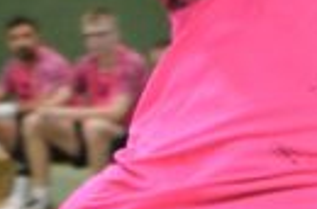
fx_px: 5691
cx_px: 293
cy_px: 411
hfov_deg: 3.2
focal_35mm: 648
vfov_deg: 2.1
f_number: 4
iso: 1600
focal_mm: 55
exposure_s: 1/250
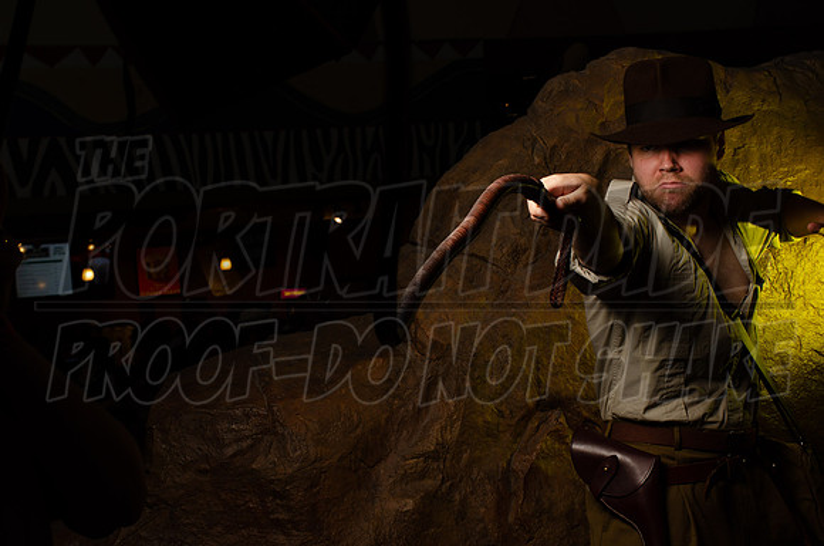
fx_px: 1439
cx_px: 412
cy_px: 273
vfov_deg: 21.5
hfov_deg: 32.0
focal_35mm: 63
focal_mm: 42
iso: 100
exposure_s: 1/60
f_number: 11
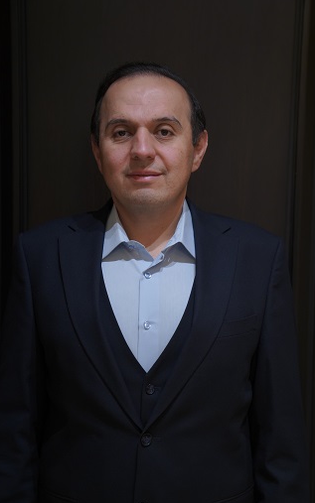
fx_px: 989
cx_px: 160
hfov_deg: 18.1
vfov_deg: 28.6
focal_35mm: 72
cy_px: 252
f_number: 2.8
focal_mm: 70
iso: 1250
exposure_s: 1/125
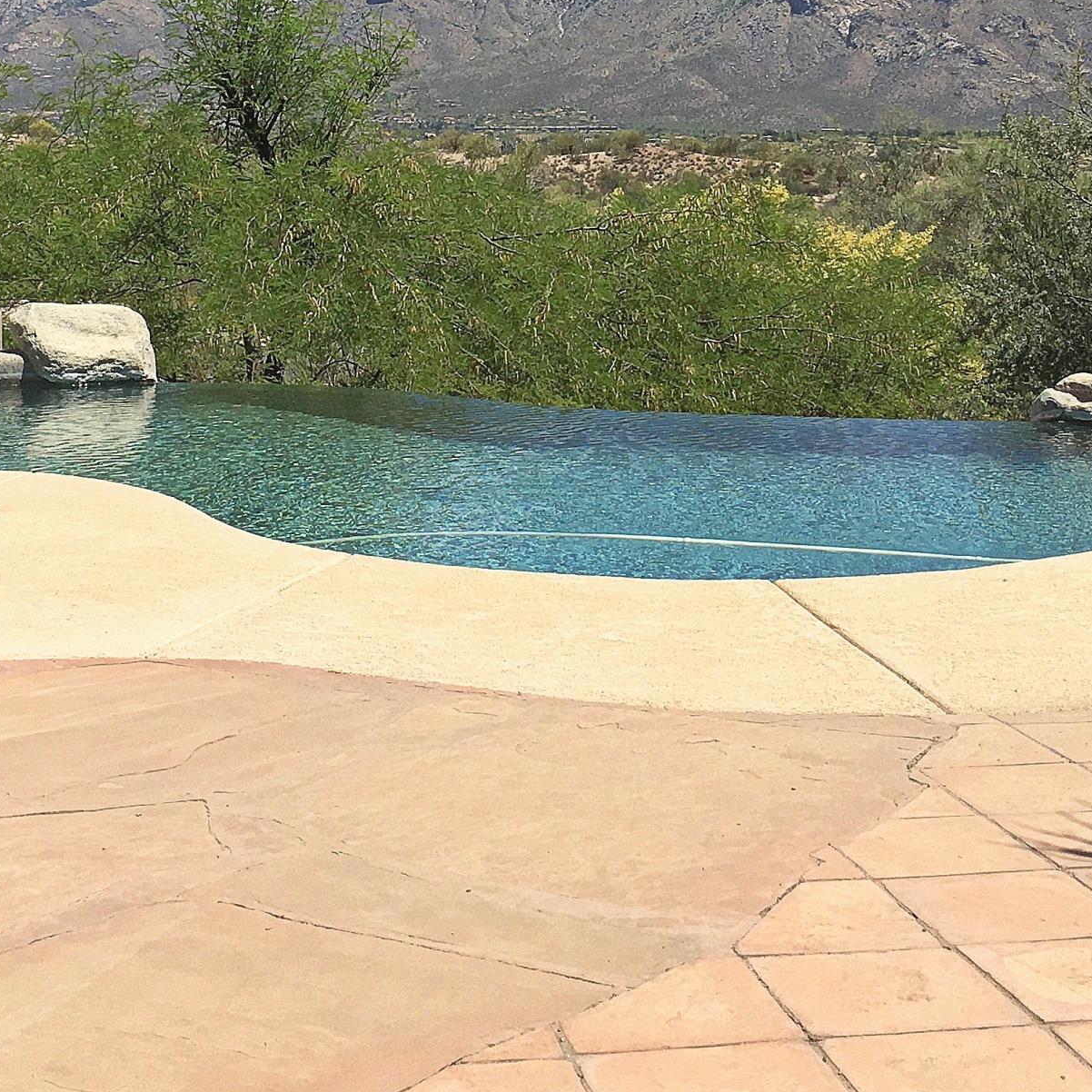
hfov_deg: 26.9
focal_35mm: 64
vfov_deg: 25.9
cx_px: 499
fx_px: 2284
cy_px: 80
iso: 25
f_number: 2.2
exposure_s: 1/3344
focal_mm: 4.15
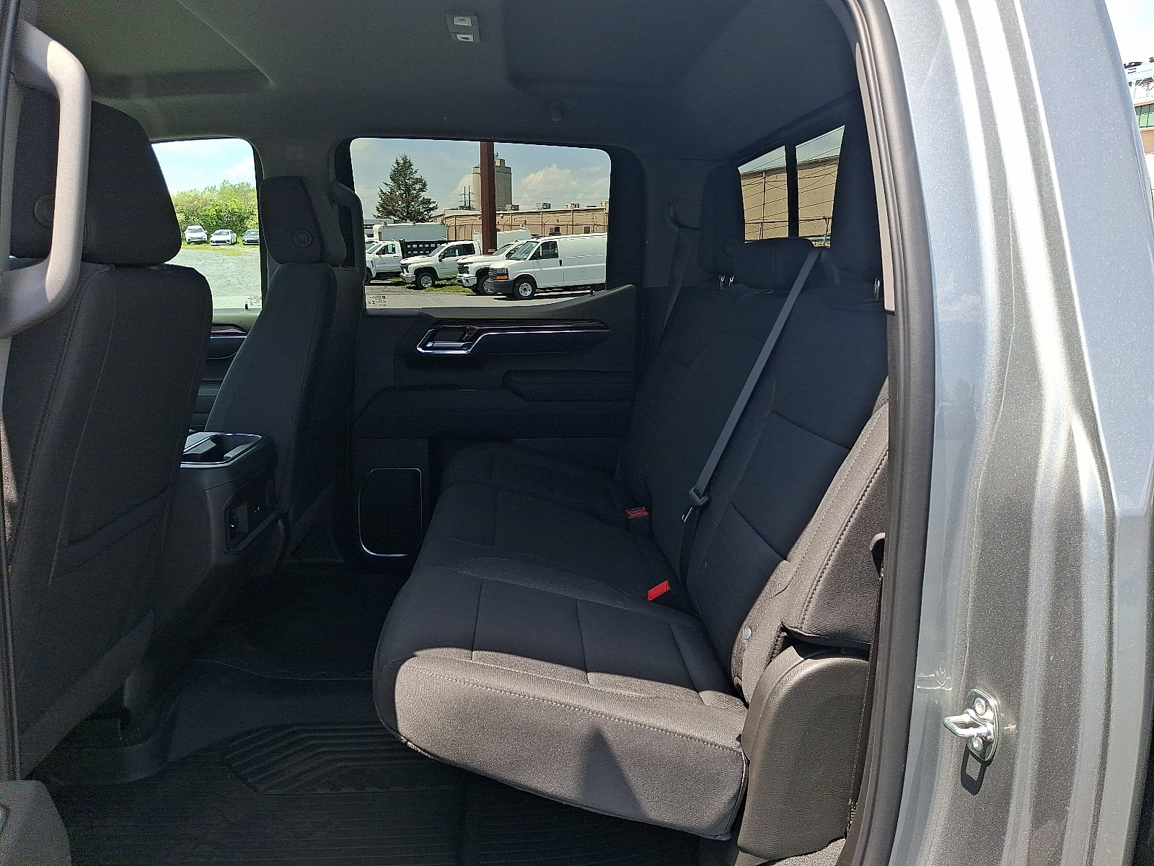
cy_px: 433
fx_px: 833
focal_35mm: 25
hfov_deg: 69.4
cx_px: 577
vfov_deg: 54.9
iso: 30
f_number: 1.8
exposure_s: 1/833
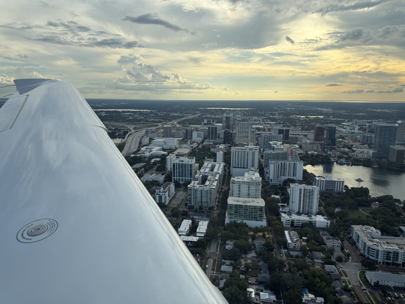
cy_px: 152
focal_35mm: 24
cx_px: 202
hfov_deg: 71.6
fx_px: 281
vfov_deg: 56.8
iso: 100
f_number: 1.78
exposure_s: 1/1106
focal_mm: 6.76
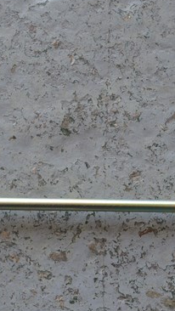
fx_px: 849
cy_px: 214
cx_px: 20
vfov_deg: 20.7
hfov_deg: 11.7
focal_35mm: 103
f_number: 4.5
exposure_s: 1/30
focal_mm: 30
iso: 125
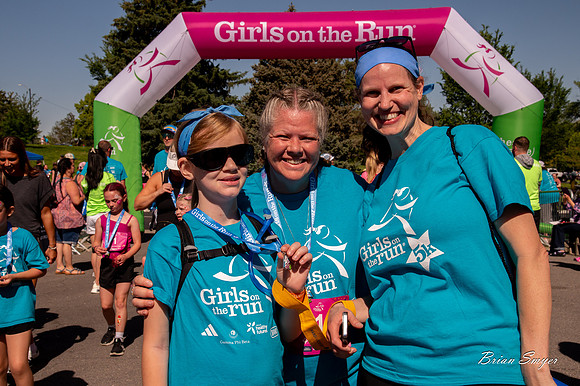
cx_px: 274
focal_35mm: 48
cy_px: 192
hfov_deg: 41.0
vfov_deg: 27.9
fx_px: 776
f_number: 11
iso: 800
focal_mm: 44
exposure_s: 1/1600
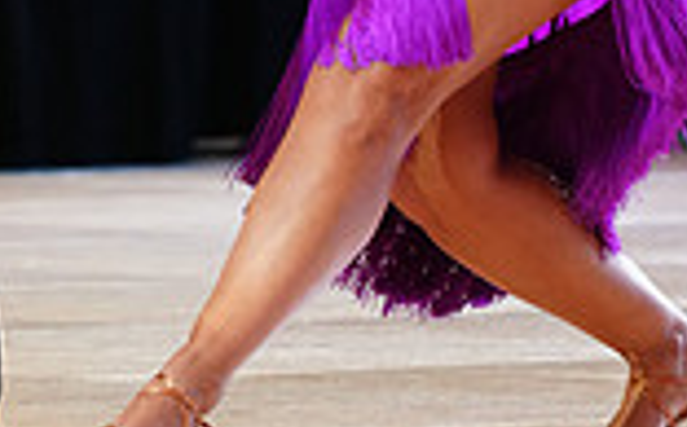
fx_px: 12713
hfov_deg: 3.1
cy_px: -471
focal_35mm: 680
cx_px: 346
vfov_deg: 1.9
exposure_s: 1/250
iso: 2500
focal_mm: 179
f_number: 4
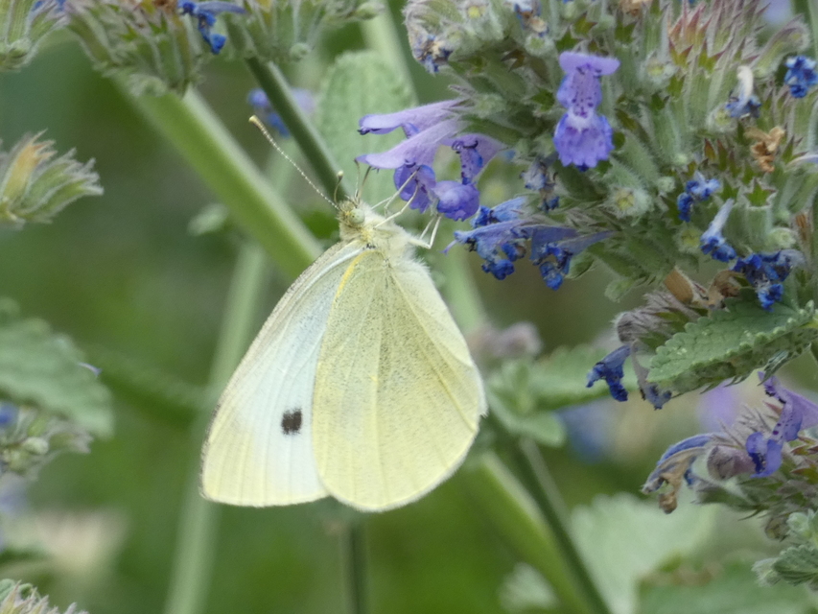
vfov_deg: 5.0
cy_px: 307
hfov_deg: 6.6
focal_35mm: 300
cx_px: 409
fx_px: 7090
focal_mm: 53.8
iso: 160
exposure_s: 1/80
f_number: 5.5
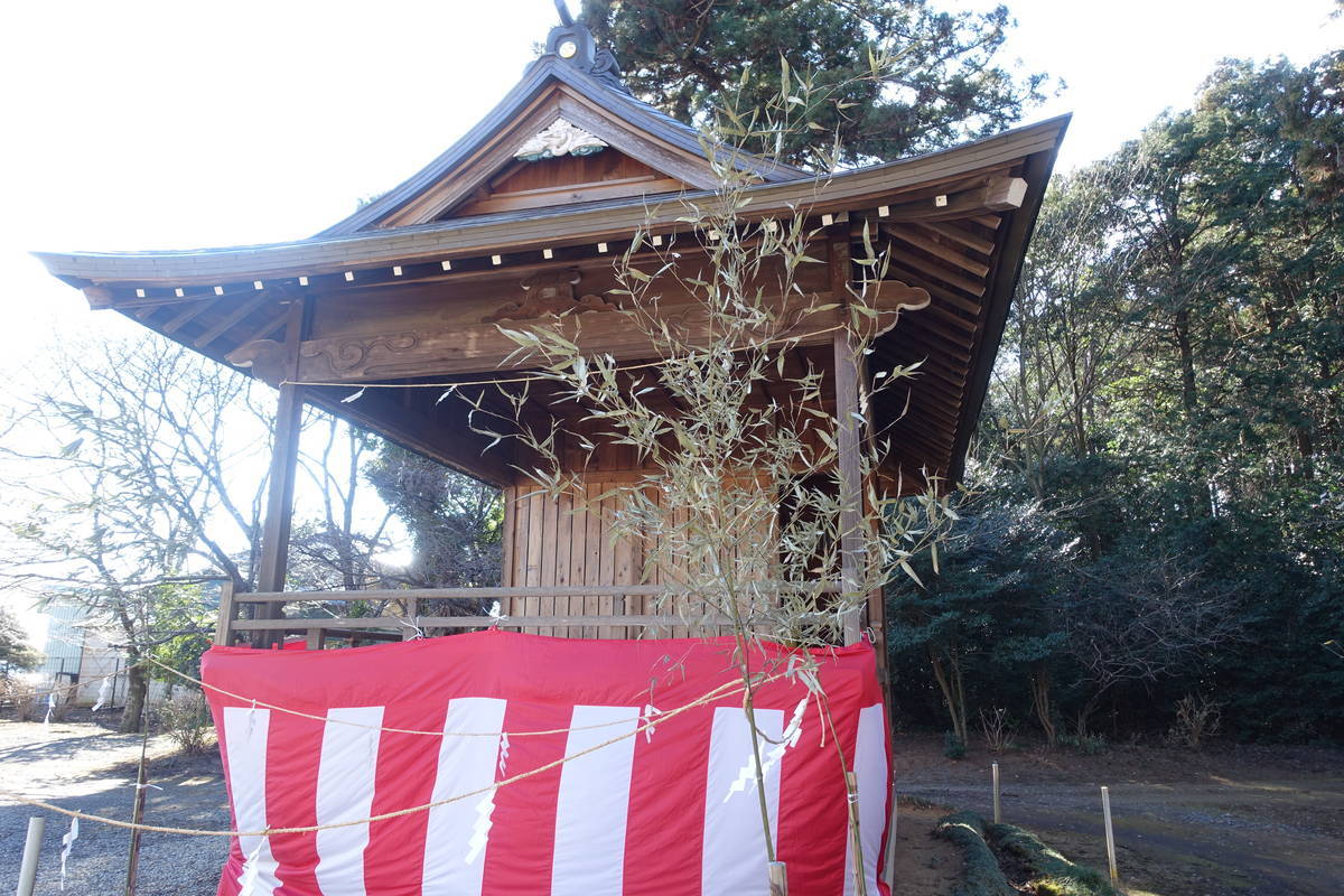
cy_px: 448
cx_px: 672
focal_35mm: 24
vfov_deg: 53.1
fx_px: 896
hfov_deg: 73.7
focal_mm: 8.8
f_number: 3.5
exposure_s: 1/80
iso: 125
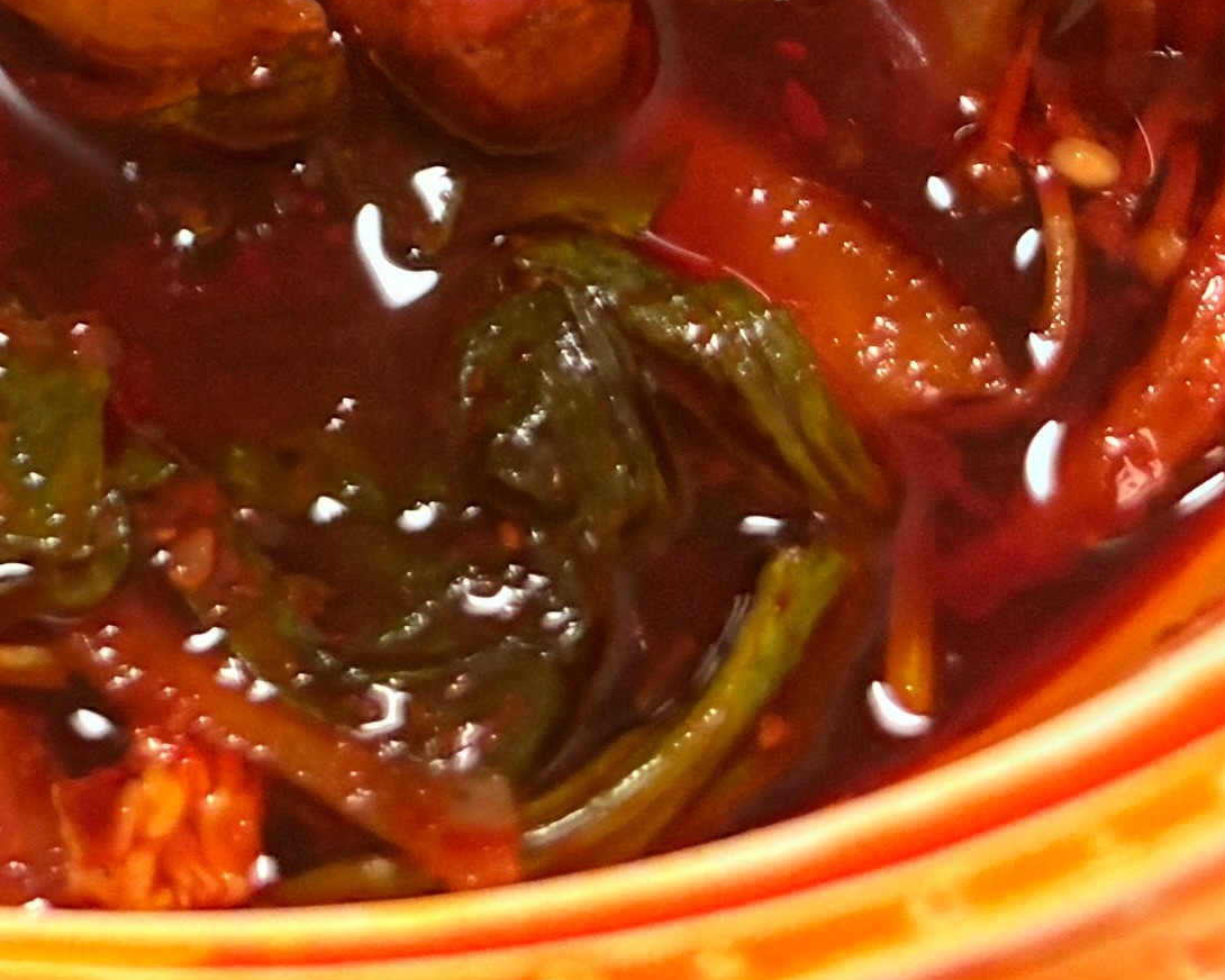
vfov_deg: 10.2
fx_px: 4822
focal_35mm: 133
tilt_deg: -49.2
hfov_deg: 13.4
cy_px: -1309
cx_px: -782
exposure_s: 1/50
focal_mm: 5.96
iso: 125
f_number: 1.6
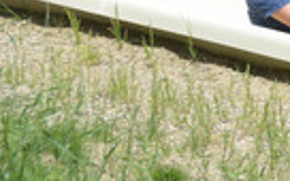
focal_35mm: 585
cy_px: 78
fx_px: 4624
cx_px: 414
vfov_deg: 2.2
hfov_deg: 3.6
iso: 200
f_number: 6.3
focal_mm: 195
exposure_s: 1/640
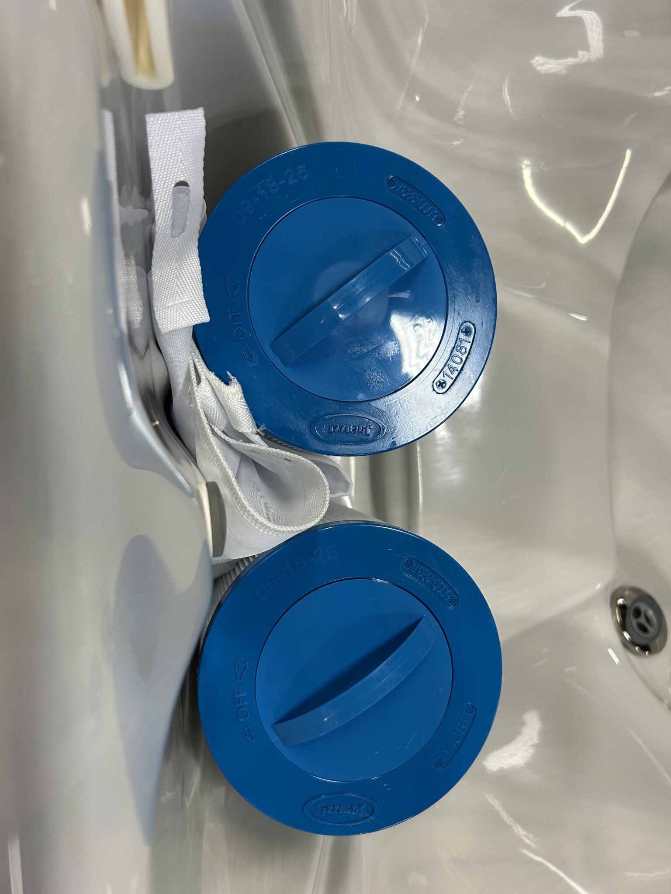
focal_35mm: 26
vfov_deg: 67.3
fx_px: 672
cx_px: 336
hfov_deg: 53.1
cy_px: 447
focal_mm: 5.7
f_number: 1.5
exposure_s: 1/120
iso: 125
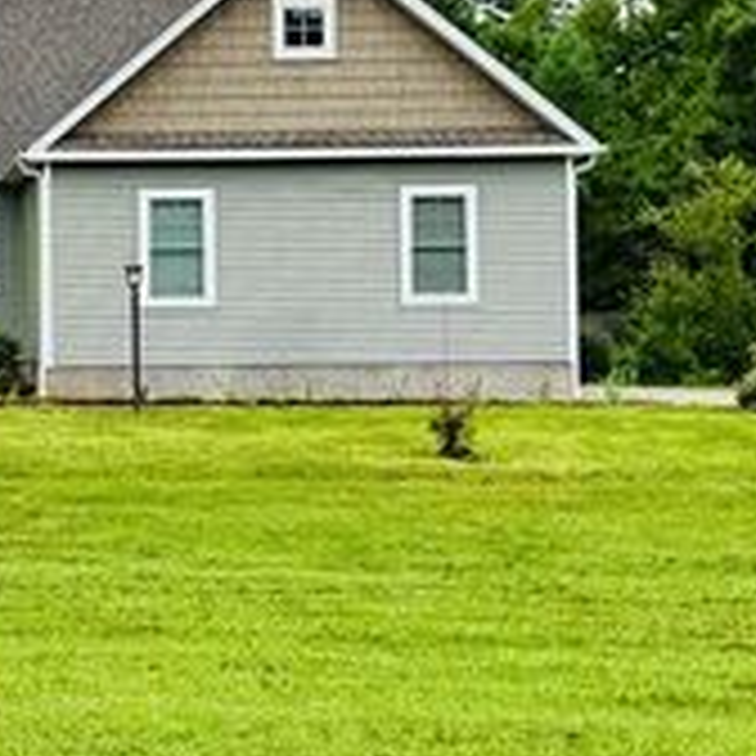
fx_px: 1557
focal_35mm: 63
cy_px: 245
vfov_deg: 27.1
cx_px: -94
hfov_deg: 25.2
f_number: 1.78
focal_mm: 6.76
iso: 80
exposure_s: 1/1361
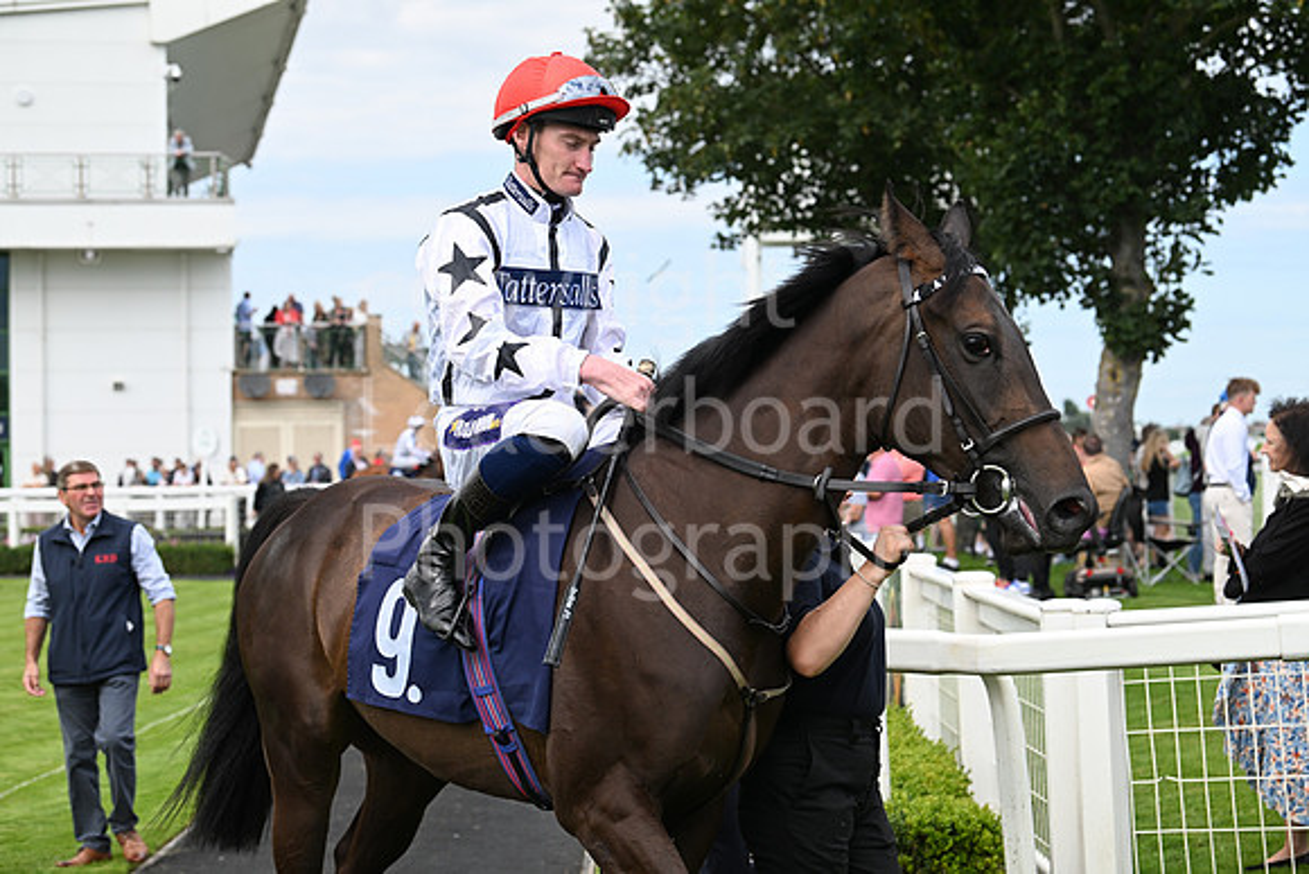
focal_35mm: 70
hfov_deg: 28.8
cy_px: 437
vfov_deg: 19.5
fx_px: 2546
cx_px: 654
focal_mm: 70
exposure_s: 1/1600
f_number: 5
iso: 500
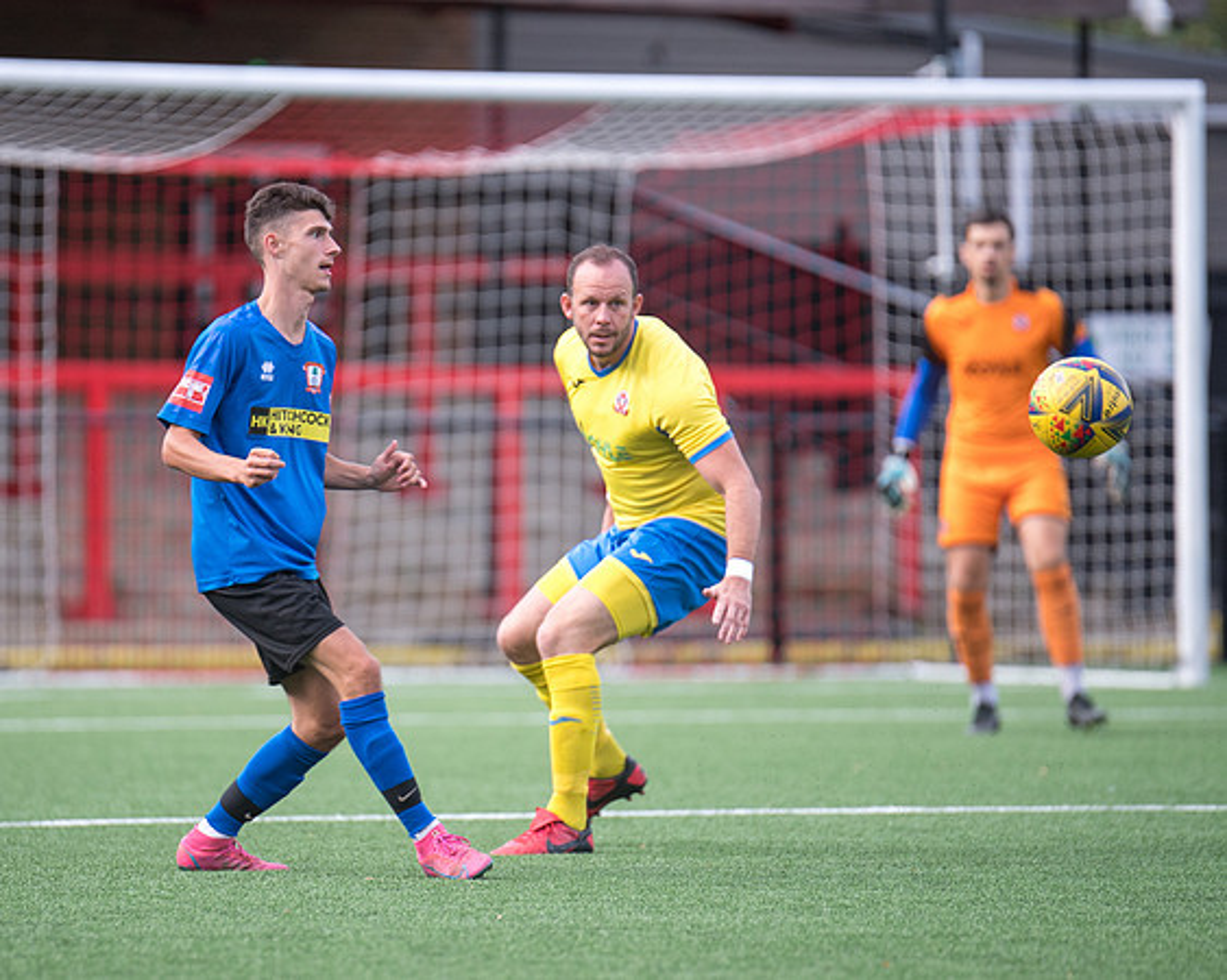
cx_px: 482
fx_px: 14975
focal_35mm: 413
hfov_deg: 4.7
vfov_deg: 3.8
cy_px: 473
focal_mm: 300
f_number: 2.8
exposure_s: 1/800
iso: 800
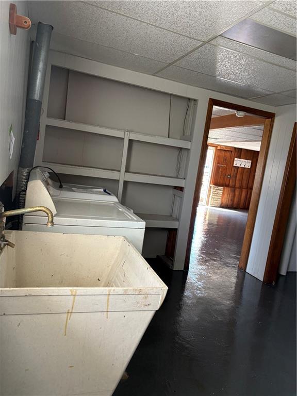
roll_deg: -7.9
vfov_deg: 67.3
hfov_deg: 53.1
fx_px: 297
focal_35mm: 26
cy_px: 198
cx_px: 148
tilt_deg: -5.7
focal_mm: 5.96
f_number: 1.6
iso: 160
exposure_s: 1/60
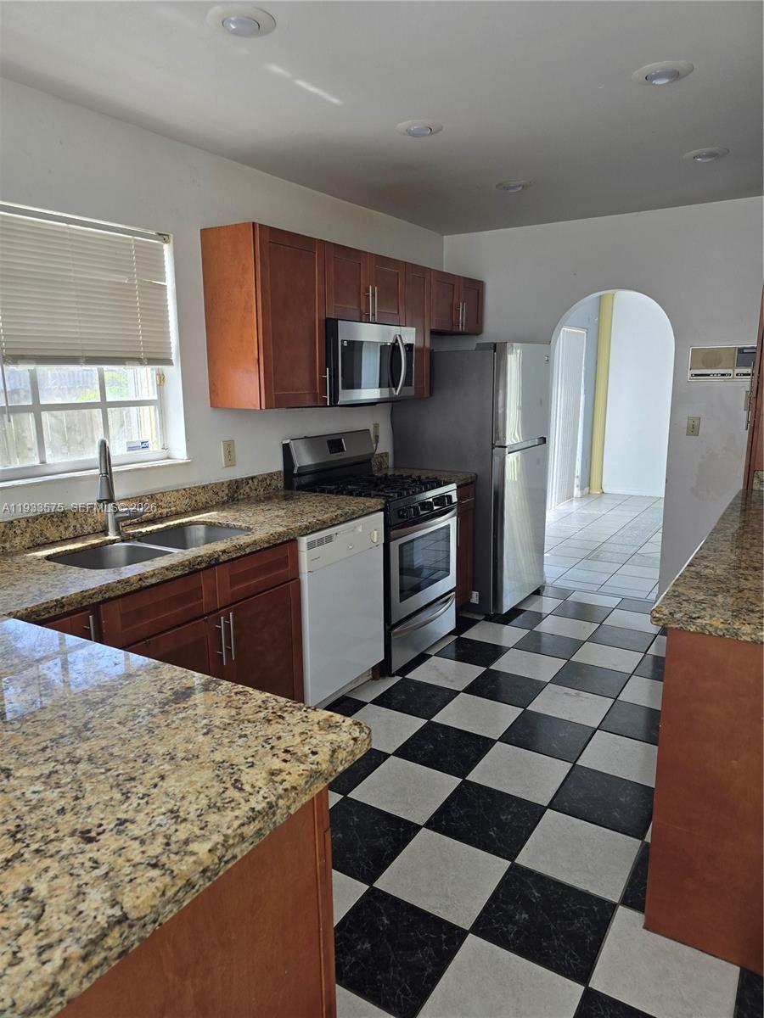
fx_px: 677
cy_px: 509
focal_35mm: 23
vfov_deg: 73.9
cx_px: 382
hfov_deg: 58.9
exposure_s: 1/180
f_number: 1.7
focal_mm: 6.3
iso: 80
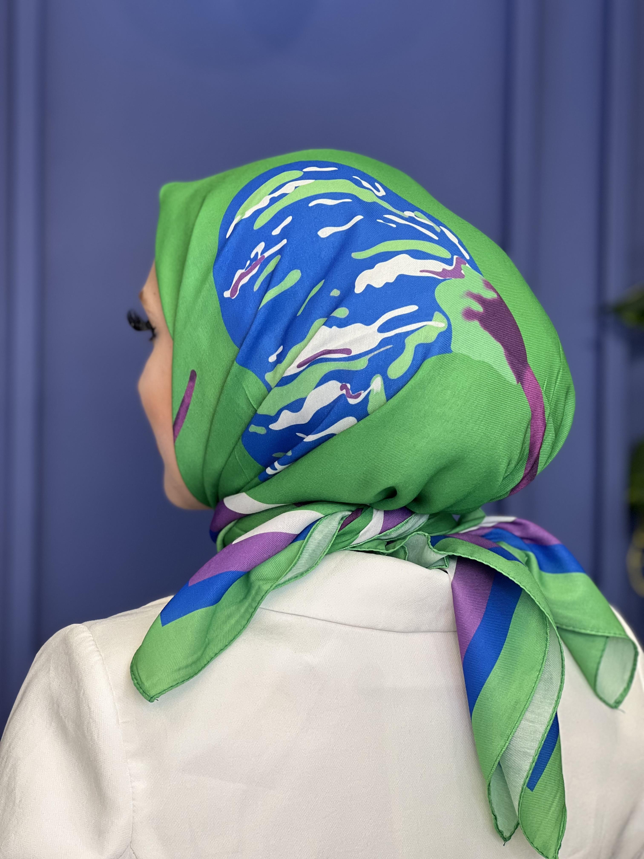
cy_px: 430
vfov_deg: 25.3
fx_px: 1910
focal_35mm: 77
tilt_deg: -1.9
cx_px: 322
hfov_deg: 19.1
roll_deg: -1.4
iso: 80
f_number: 2.8
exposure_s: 1/100
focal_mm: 9
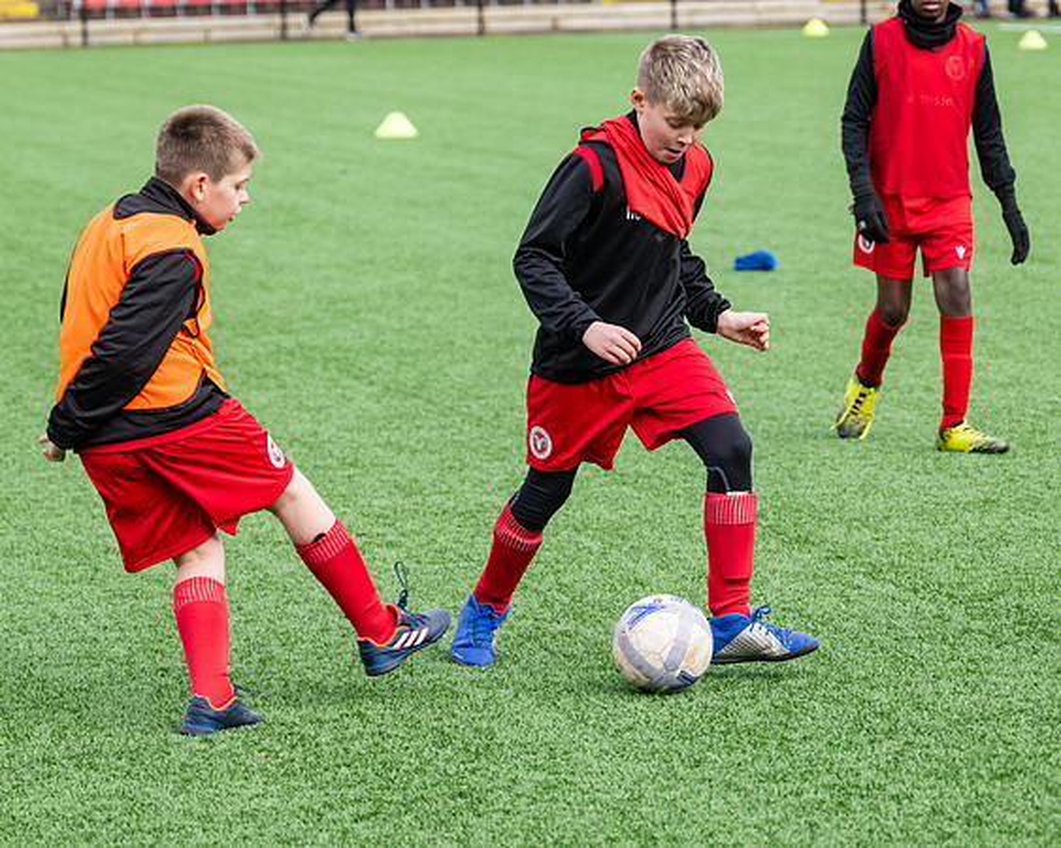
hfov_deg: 11.7
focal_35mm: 166
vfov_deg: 9.3
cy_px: 424
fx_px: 5199
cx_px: 489
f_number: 4
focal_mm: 98
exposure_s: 1/640
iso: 200
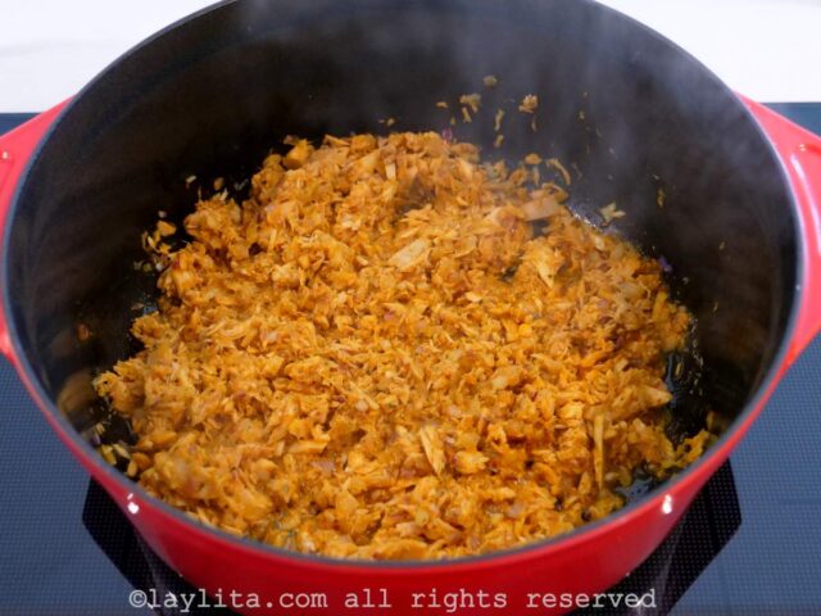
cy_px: 308
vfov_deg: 32.9
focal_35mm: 44
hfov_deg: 42.9
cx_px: 410
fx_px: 1044
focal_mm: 22
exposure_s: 1/50
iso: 3200
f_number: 3.3
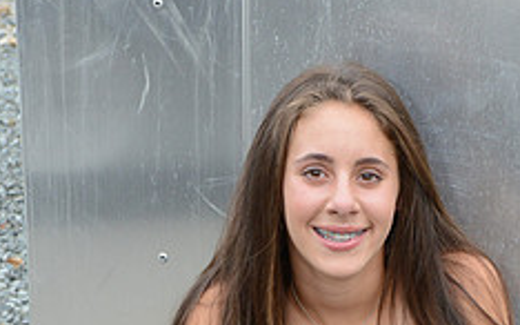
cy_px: 456
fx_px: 1969
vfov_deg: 9.2
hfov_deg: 15.0
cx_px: 381
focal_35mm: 139
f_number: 8
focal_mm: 55
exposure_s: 1/60
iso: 1600
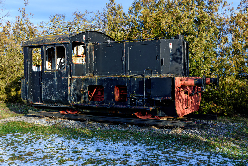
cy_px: 83
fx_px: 258
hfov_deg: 51.3
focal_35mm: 38
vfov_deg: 35.5
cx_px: 124
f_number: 7.1
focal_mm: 25
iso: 200
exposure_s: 1/200
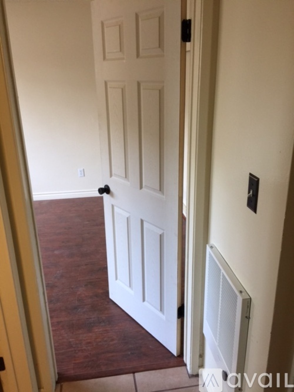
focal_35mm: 29
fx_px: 329
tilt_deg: -19.5
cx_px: 147
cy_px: 196
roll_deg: +1.1
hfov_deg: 48.2
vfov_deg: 61.7
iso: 50
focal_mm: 4.15
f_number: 2.2
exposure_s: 1/30
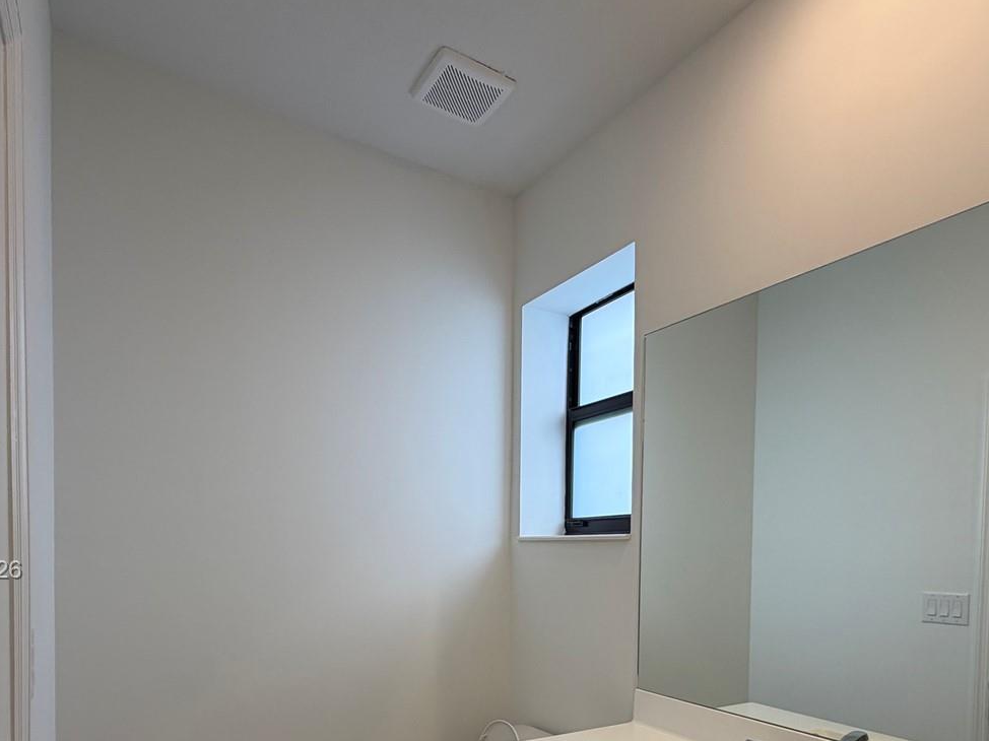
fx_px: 657
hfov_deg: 73.9
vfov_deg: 55.5
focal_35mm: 23
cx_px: 518
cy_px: 571
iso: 100
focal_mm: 2.22
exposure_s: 1/120
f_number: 2.2
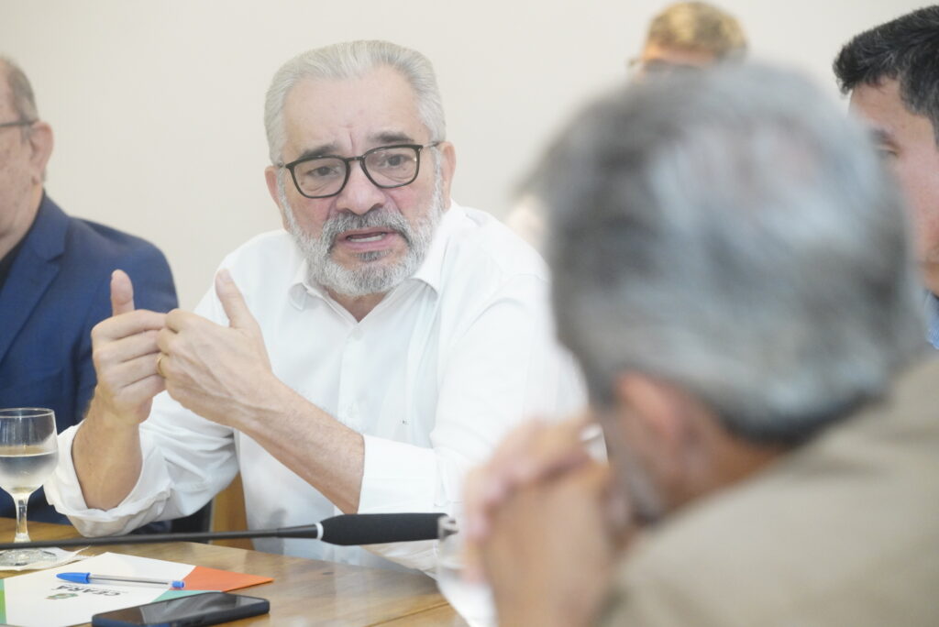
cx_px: 470
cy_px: 314
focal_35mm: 133
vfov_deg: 10.3
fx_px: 3471
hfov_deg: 15.4
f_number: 4.5
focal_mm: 133
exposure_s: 1/160
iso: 8000
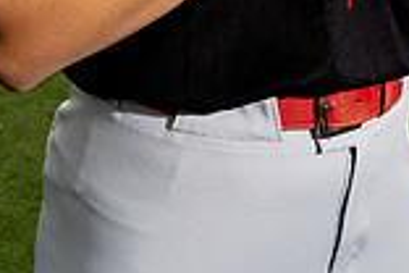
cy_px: -302
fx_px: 1147
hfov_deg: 20.2
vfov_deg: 11.9
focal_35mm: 101
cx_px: 239
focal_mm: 35
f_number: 8
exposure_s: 1/250
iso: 125
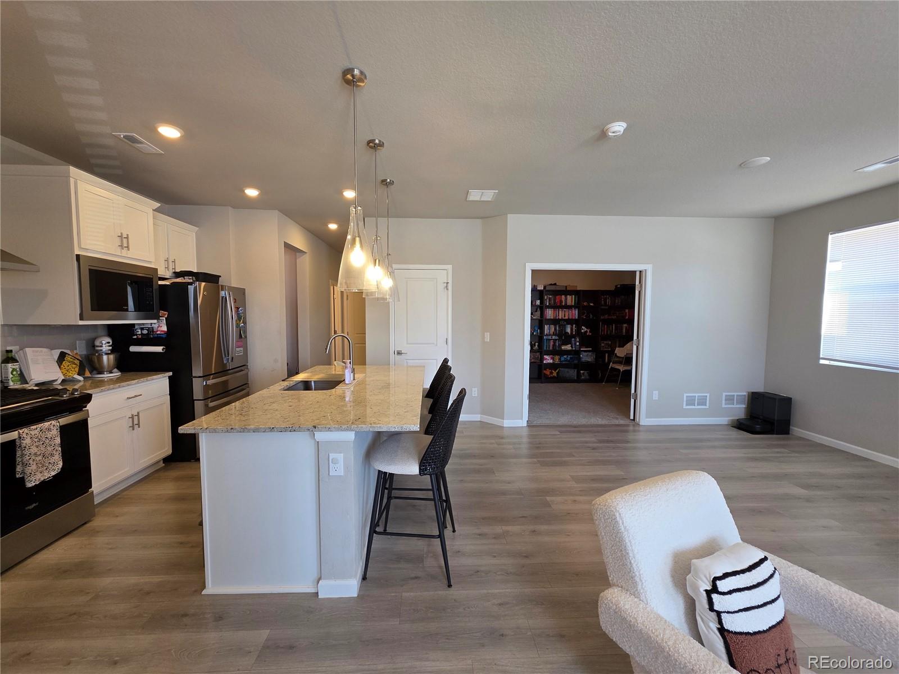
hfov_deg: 106.2
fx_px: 338
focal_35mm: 13
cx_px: 450
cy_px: 337
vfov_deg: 89.9
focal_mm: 2.2
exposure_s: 1/120
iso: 100
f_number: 1.9
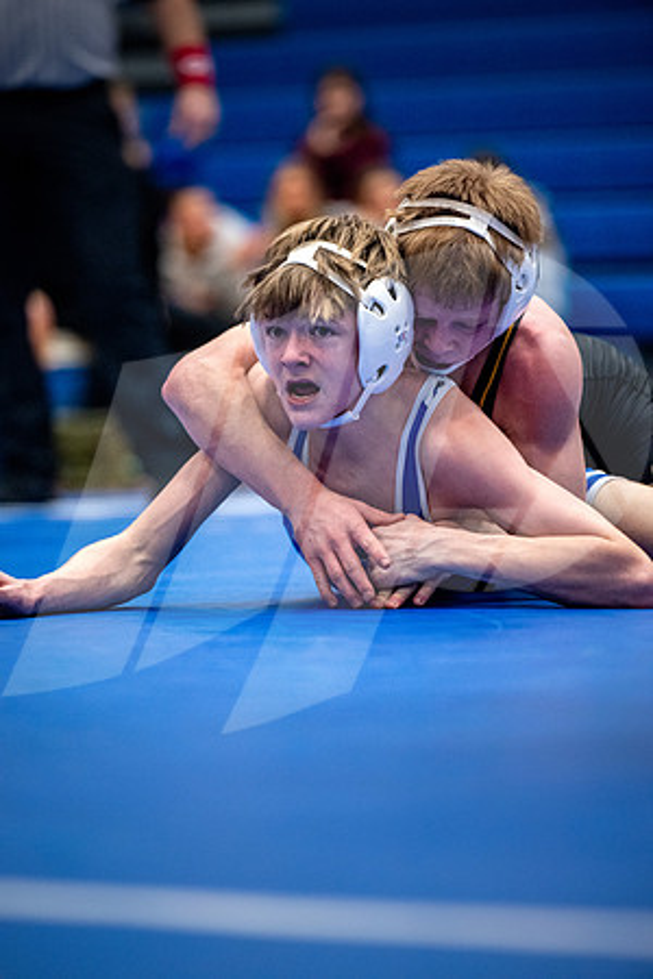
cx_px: 326
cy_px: 490
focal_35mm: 200
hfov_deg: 6.9
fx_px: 5441
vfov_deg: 10.3
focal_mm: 200
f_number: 2.8
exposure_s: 1/800
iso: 5000
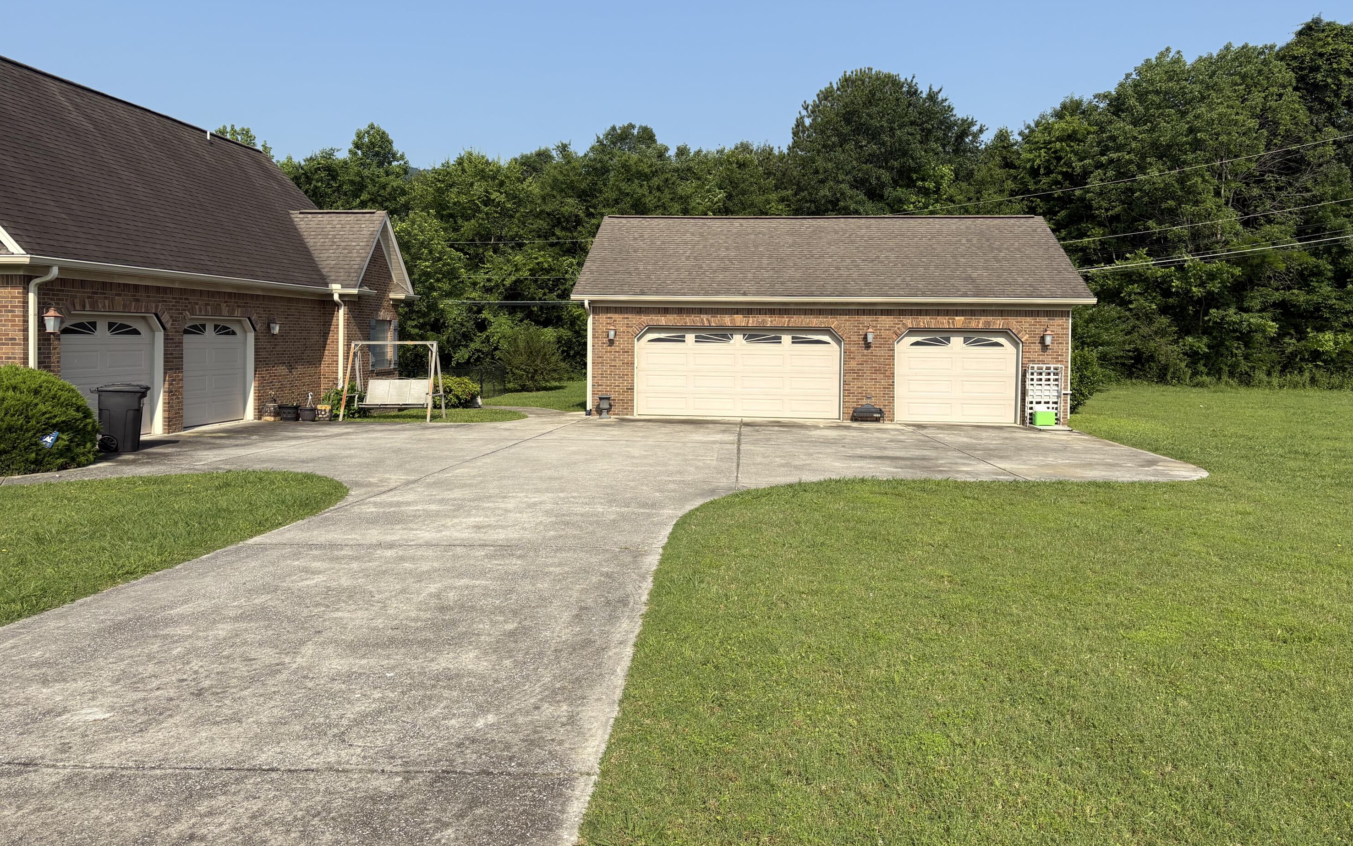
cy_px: 356
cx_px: 682
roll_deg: -0.5
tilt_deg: -0.8
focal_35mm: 28
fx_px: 1033
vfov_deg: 44.4
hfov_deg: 66.5
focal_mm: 5.96
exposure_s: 1/2985
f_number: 1.6
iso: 50
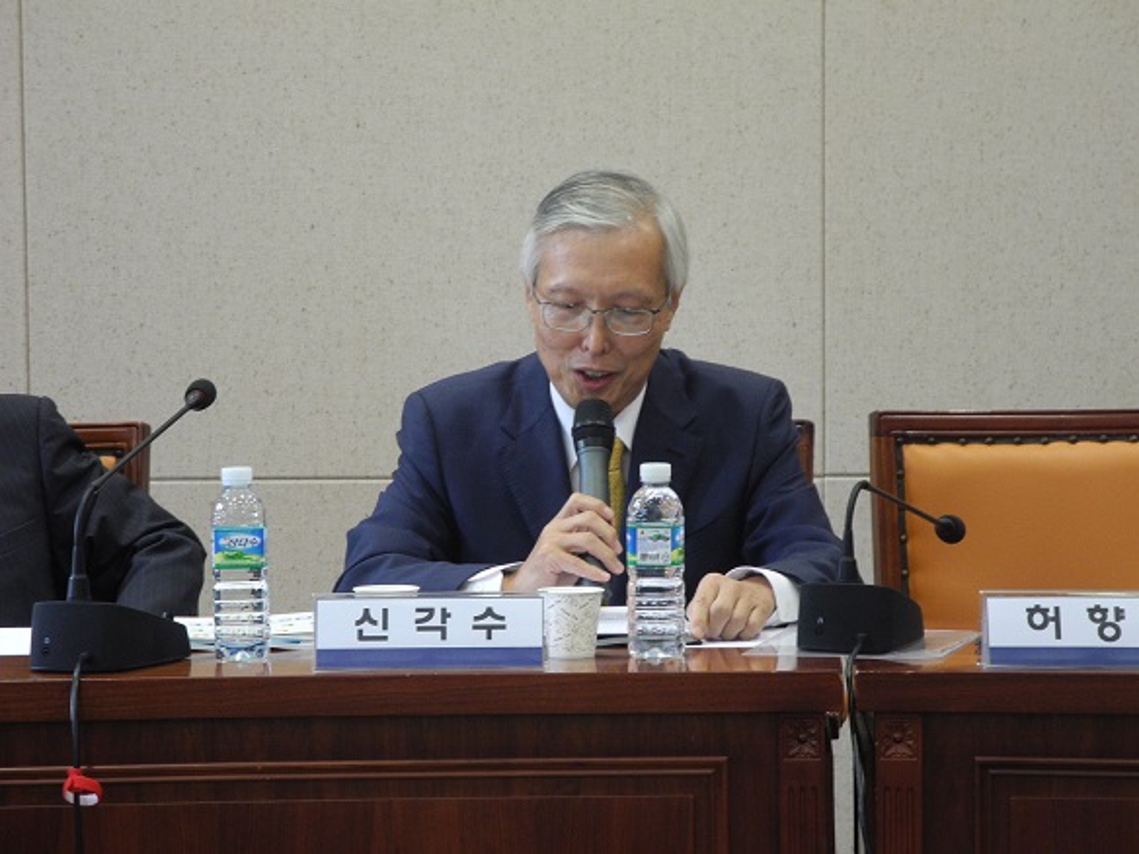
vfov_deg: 7.4
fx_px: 6581
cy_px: 427
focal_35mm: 200
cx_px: 570
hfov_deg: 9.9
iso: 400
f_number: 5.6
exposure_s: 1/19.8
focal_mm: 42.6
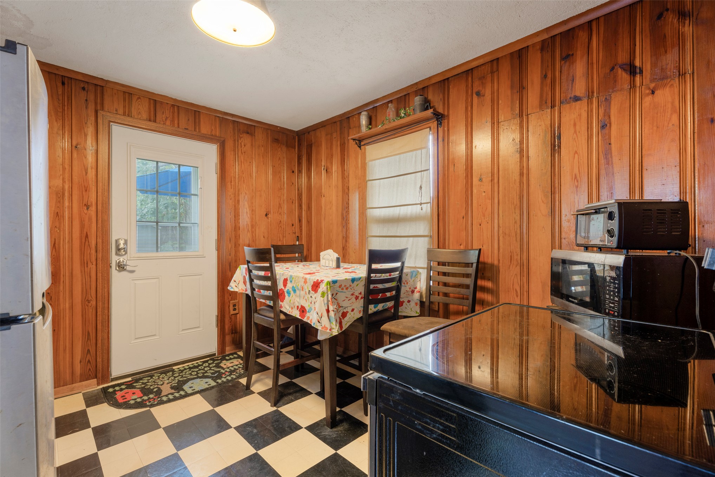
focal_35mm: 16
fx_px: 318
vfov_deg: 73.7
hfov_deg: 96.7
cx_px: 358
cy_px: 238
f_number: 8
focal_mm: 16
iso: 200
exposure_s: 2
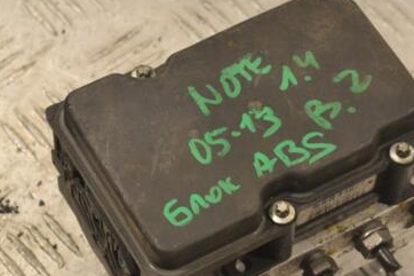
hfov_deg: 15.0
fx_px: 1573
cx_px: 229
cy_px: 179
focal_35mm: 137
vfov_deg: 10.0
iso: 3200
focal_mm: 55
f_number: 10
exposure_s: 1/400
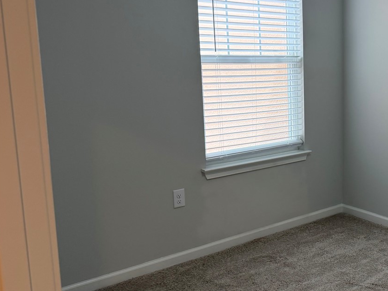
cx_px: 367
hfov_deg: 37.8
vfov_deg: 31.5
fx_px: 516
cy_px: 142
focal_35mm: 46
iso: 160
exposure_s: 1/144
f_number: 1.78
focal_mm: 6.76
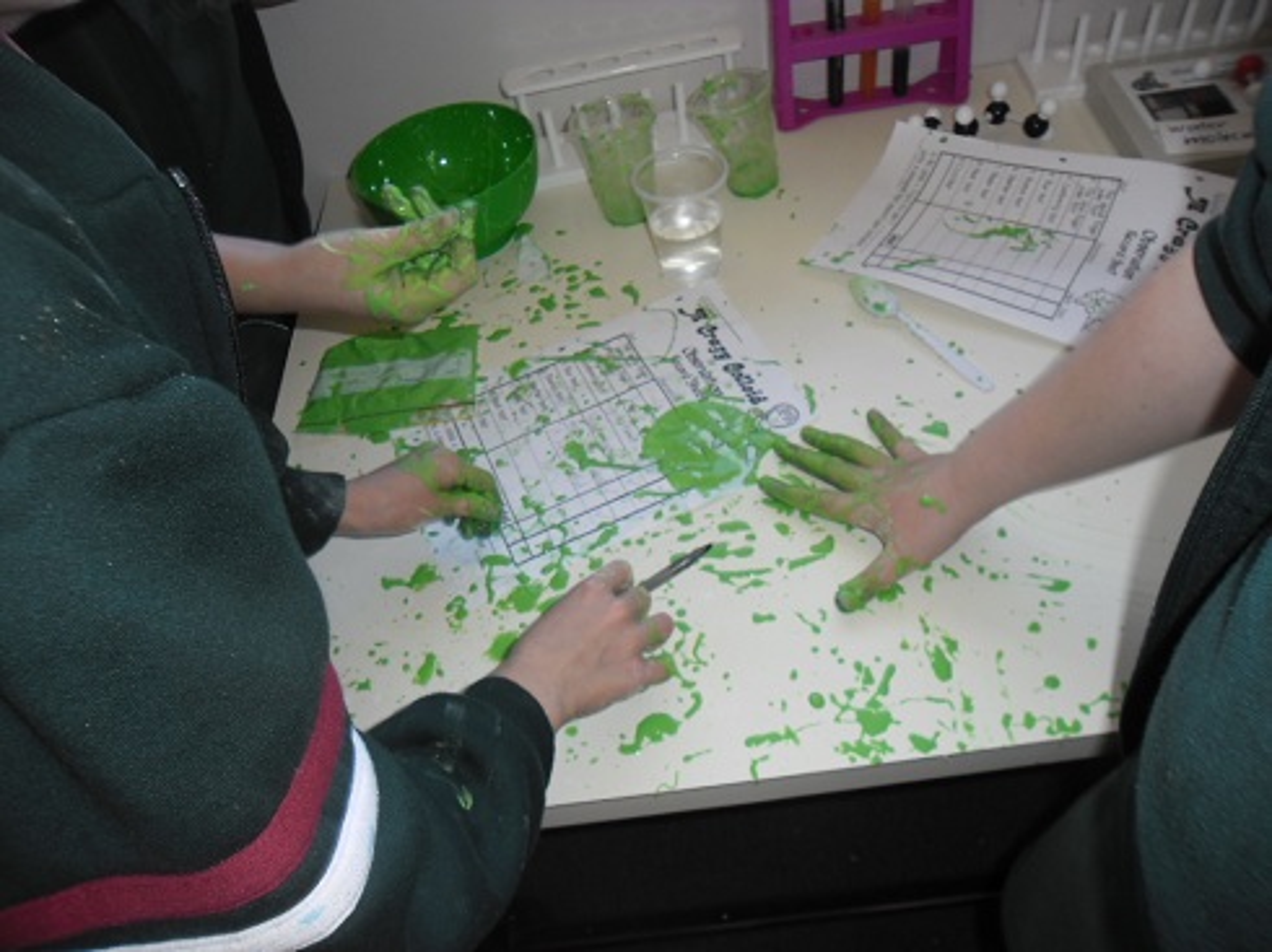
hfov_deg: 65.3
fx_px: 992
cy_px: 476
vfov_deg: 51.3
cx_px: 636
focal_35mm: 27
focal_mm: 4.9
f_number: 3.5
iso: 80
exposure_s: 1/45
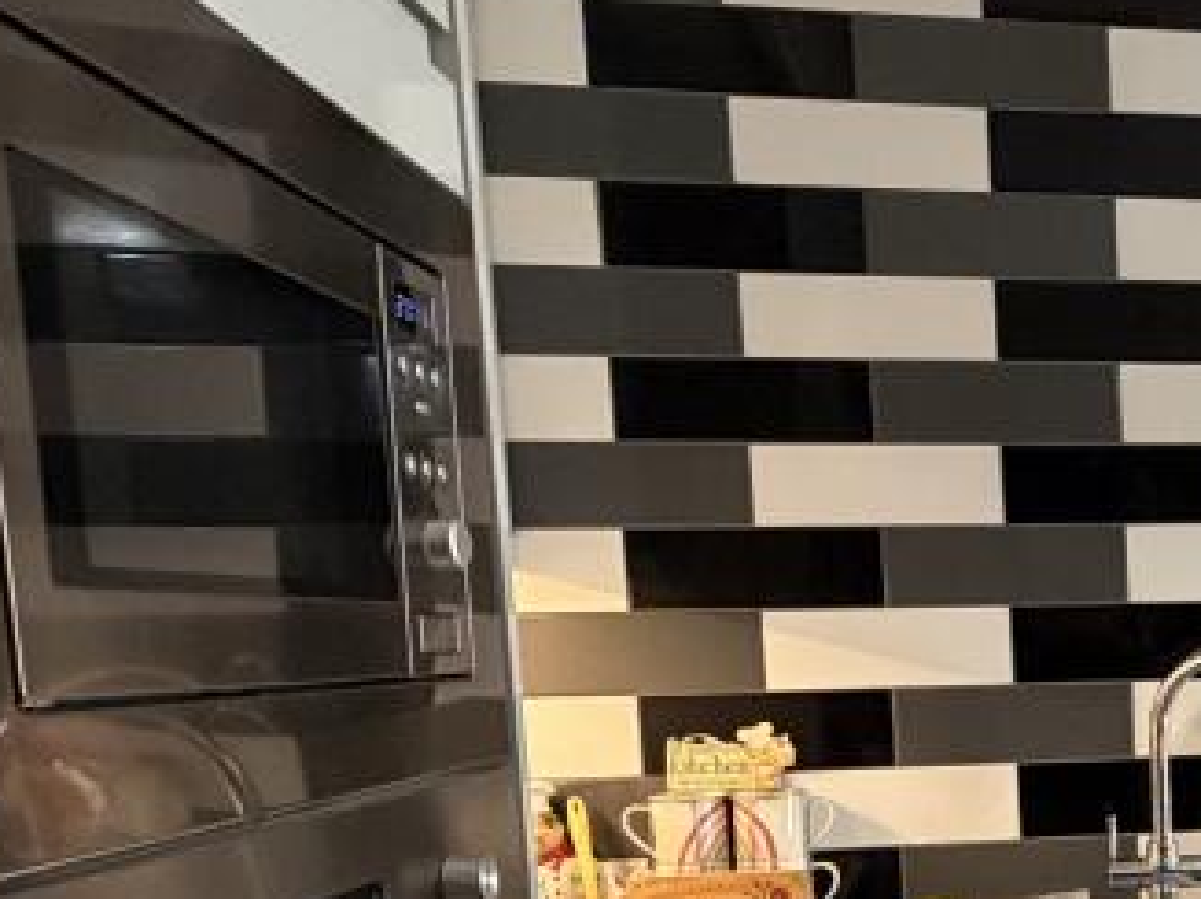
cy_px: 800
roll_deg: +0.8
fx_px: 1525
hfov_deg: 35.7
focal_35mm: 44
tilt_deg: -7.5
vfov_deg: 31.4
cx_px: 1363
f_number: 2.2
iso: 500
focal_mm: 2.22
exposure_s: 1/50
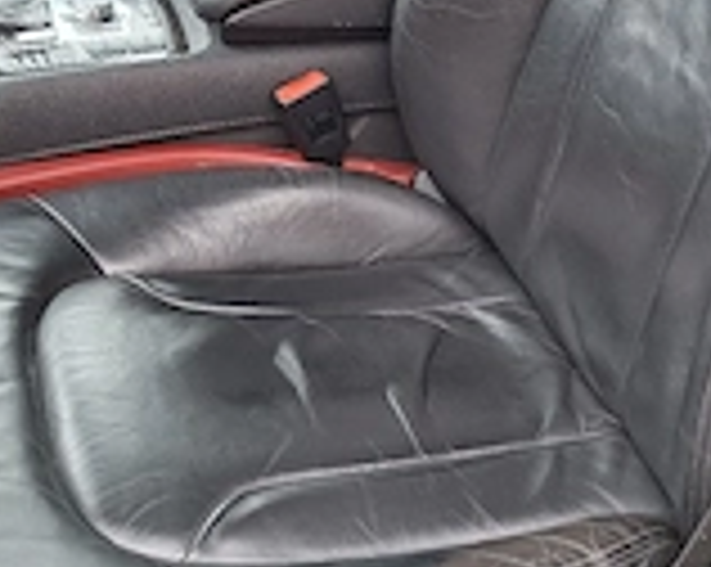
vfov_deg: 25.9
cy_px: 81
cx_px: 441
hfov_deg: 32.9
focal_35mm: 57
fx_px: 1198
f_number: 1.8
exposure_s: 1/100
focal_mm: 5.54
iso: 50
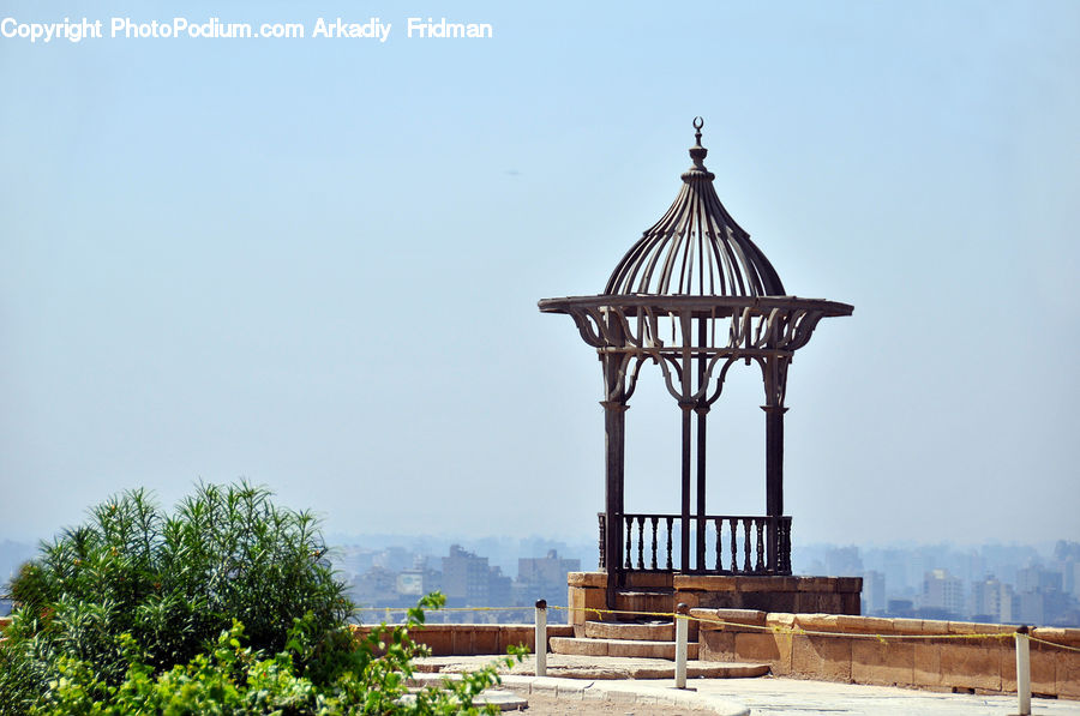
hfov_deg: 13.1
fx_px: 4717
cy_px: 358
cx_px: 540
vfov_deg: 8.7
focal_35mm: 158
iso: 200
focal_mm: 105
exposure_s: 1/1600
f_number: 5.6
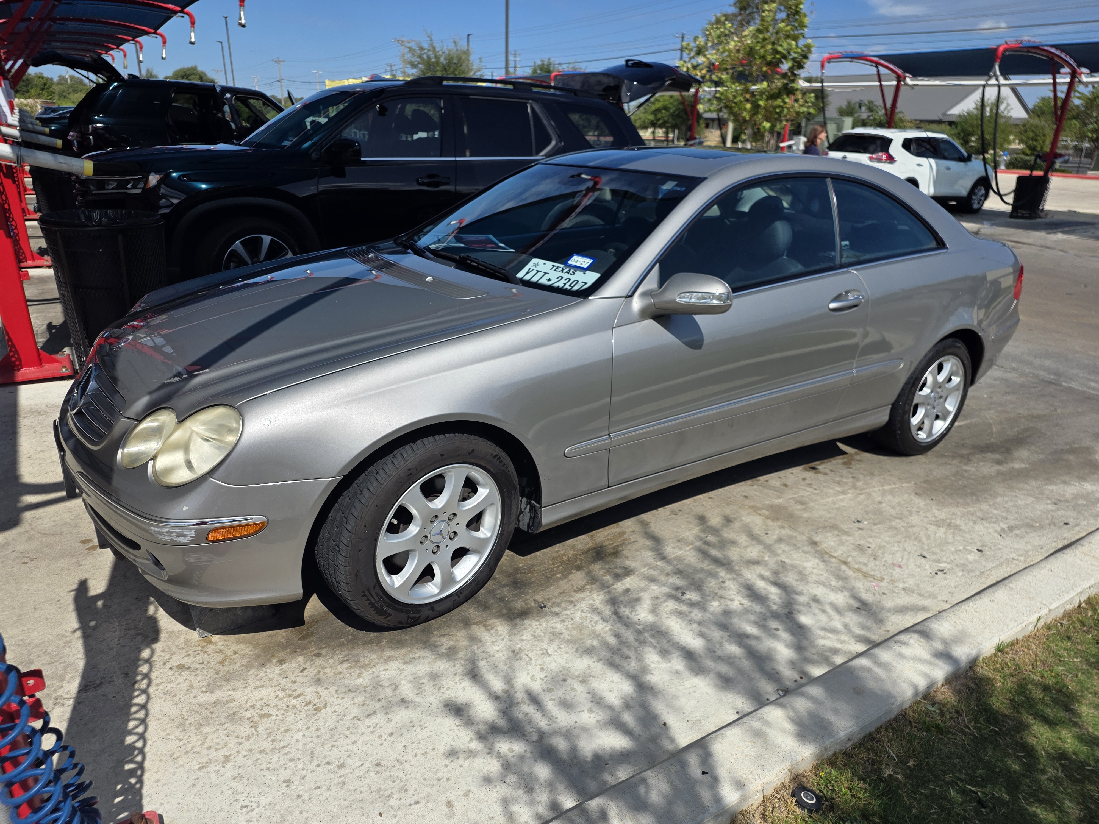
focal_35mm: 23
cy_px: 412
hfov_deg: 73.9
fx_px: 730
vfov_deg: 58.9
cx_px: 550
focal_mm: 6.25
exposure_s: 1/7944
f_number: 1.7
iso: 80
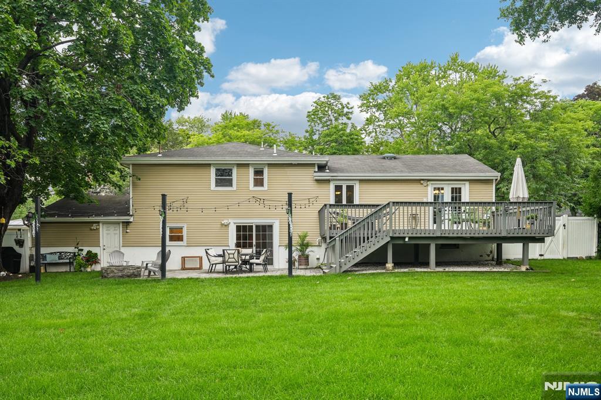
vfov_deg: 43.6
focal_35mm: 30
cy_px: 200
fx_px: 501
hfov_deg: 61.9
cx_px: 300
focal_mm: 30
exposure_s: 1/30
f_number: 8
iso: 100
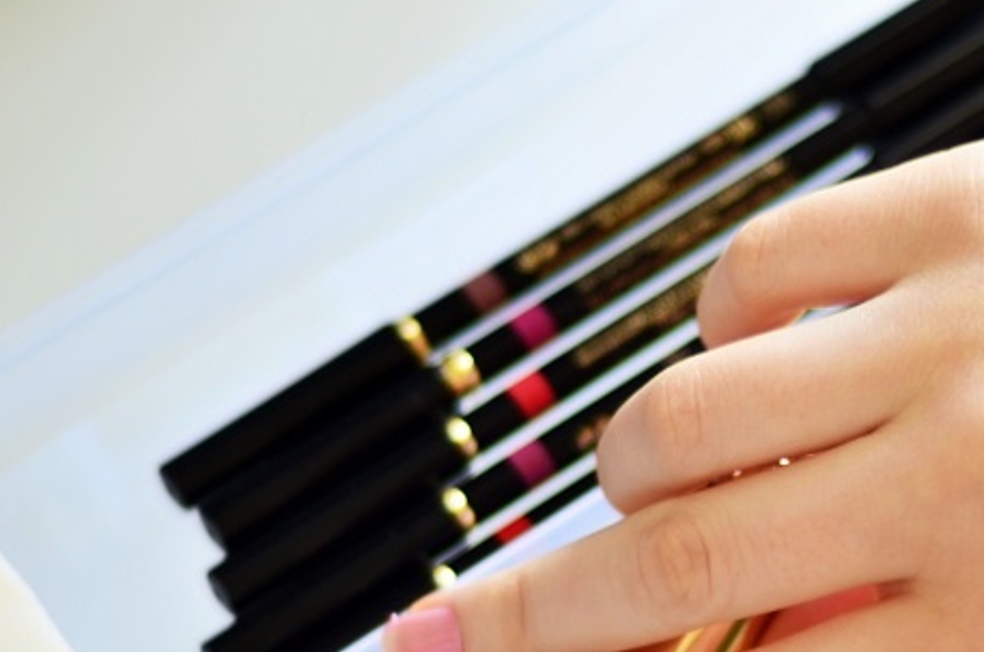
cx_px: 923
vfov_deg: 8.3
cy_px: 480
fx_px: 4475
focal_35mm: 164
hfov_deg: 12.4
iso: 100
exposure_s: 1/13
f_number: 1.8
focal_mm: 50
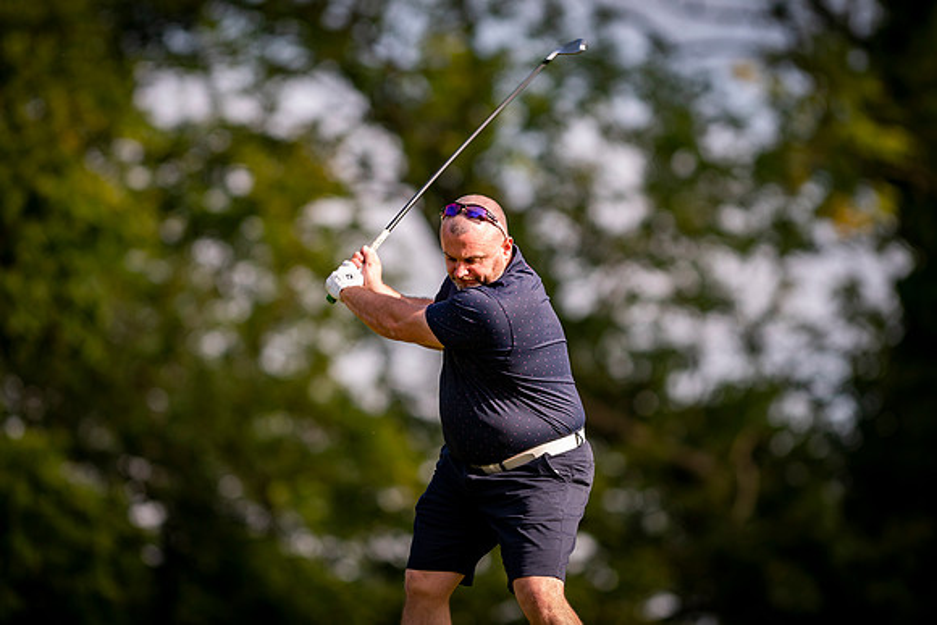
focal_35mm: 450
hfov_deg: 4.6
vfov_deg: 3.1
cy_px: 312
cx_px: 468
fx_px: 11715
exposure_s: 1/1000
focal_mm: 300
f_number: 2.8
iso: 140
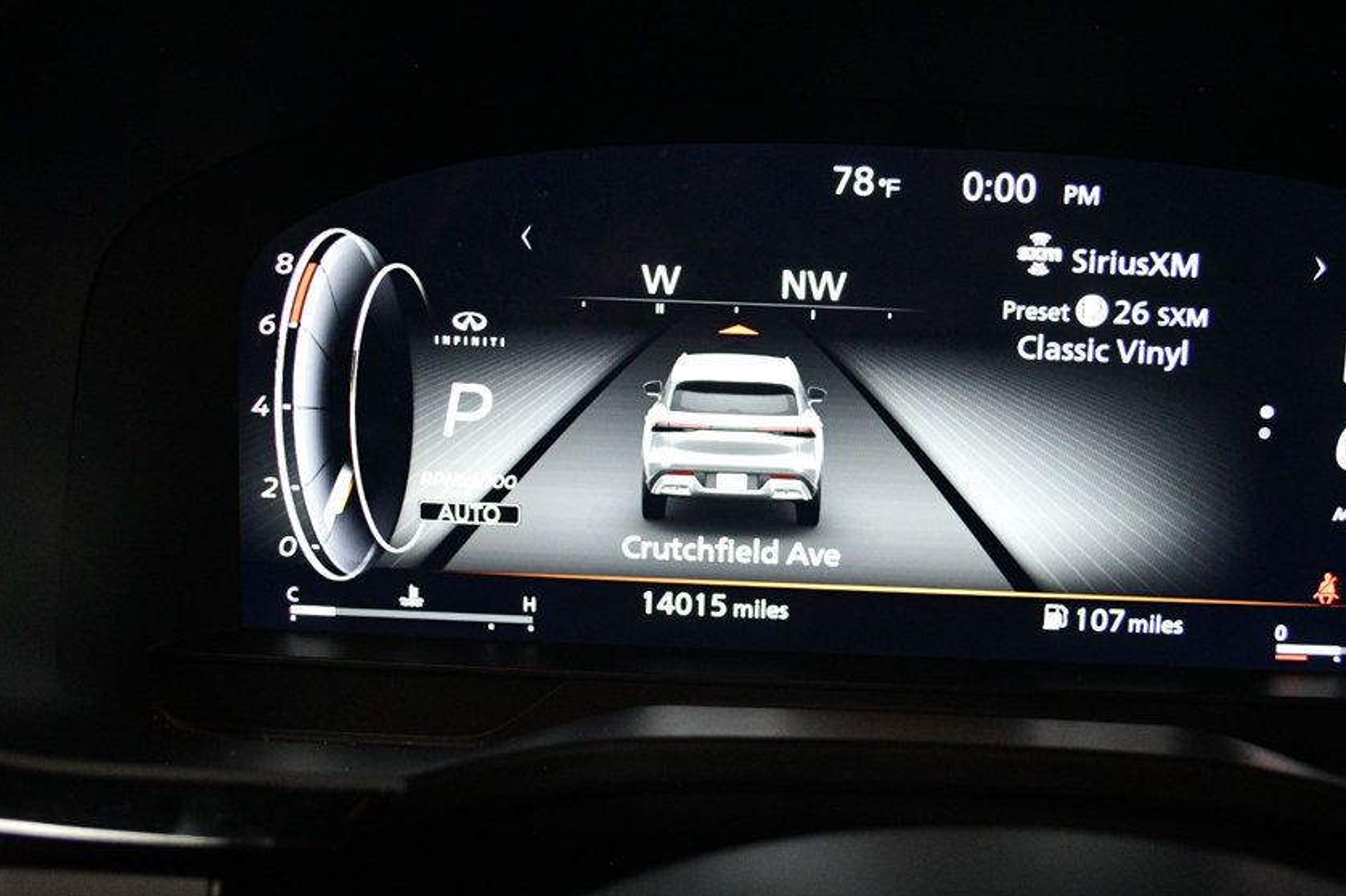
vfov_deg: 30.5
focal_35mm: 44
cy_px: 451
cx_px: 790
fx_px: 1644
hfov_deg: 44.3
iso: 3200
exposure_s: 1/125
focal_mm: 24
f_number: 4
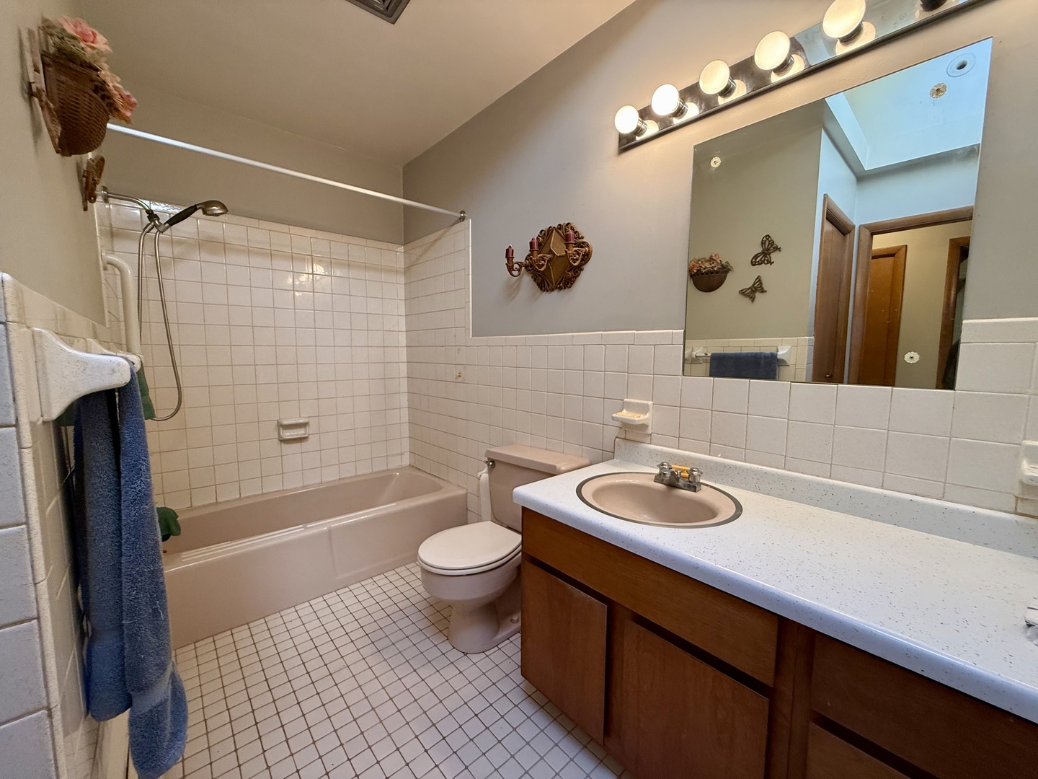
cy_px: 390
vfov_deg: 85.7
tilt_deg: -4.6
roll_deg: +0.0
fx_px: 420
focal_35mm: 14
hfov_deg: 102.1
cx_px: 519
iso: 250
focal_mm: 2.22
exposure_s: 1/120
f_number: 2.2
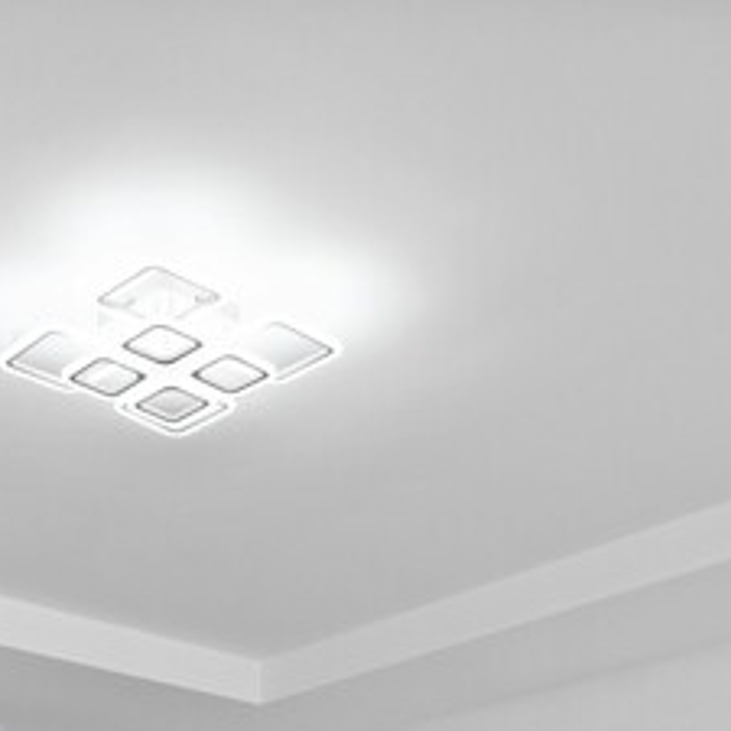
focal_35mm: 58
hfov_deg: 29.0
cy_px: 1106
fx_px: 1386
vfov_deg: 23.4
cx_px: 166
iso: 400
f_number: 10
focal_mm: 10
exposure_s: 1/15
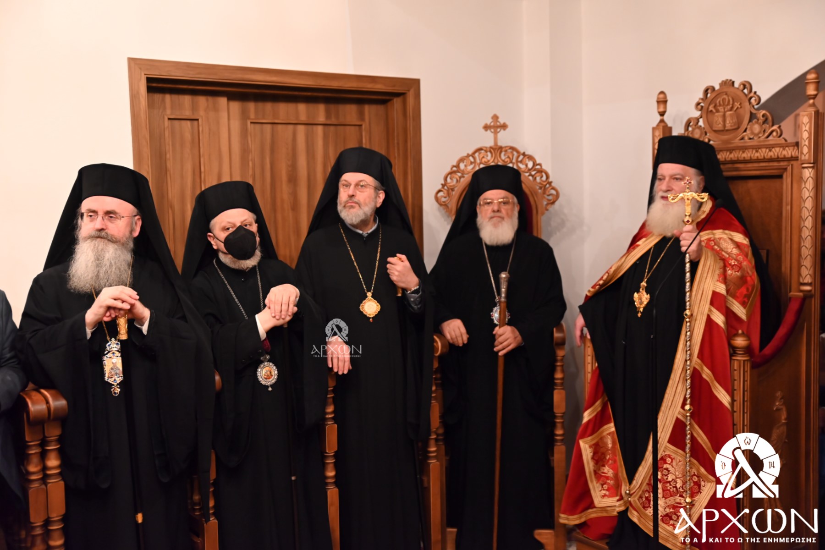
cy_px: 275
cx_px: 412
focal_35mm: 38
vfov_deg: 35.1
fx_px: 871
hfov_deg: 50.7
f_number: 2.8
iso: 3200
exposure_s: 1/80
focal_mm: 38
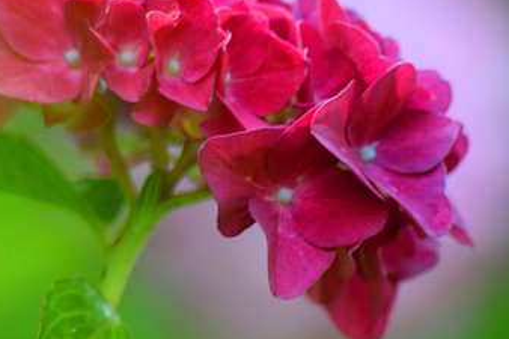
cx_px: 256
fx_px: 9623
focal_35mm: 681
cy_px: 94
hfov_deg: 3.0
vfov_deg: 2.0
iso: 500
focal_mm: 300
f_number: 8
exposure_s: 1/250
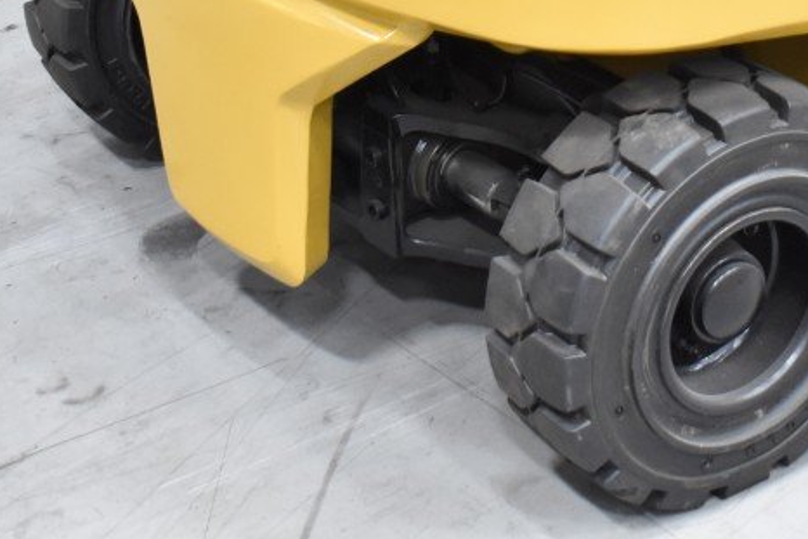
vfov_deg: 12.8
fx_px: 2341
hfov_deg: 19.4
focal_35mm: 104
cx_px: 643
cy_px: -125
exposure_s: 1/25
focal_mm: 27
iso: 1600
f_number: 5
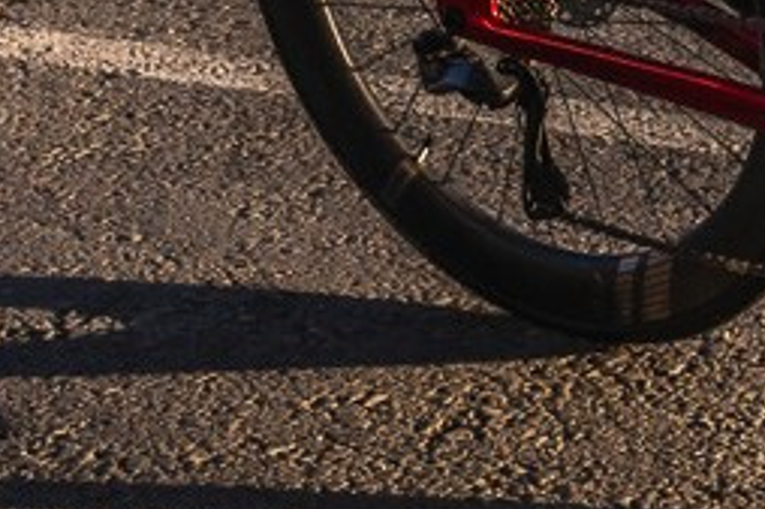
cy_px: -553
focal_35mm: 121
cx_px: 1003
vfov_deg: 10.3
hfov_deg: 16.0
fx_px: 2569
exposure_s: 1/1600
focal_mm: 24
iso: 640
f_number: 8
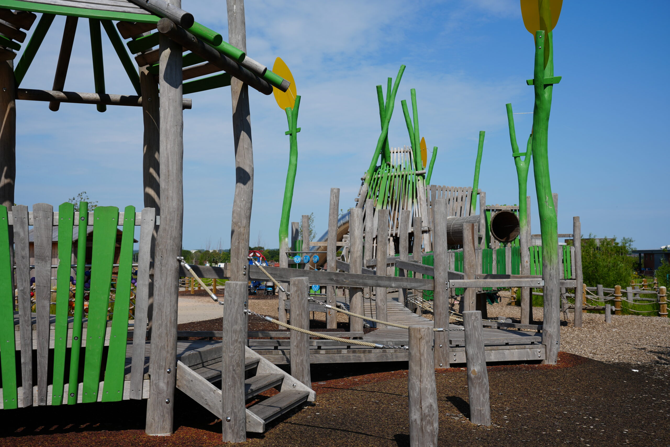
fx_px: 782
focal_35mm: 42
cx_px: 335
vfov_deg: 31.9
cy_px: 224
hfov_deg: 46.4
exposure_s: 1/1000
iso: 100
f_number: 5
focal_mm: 42
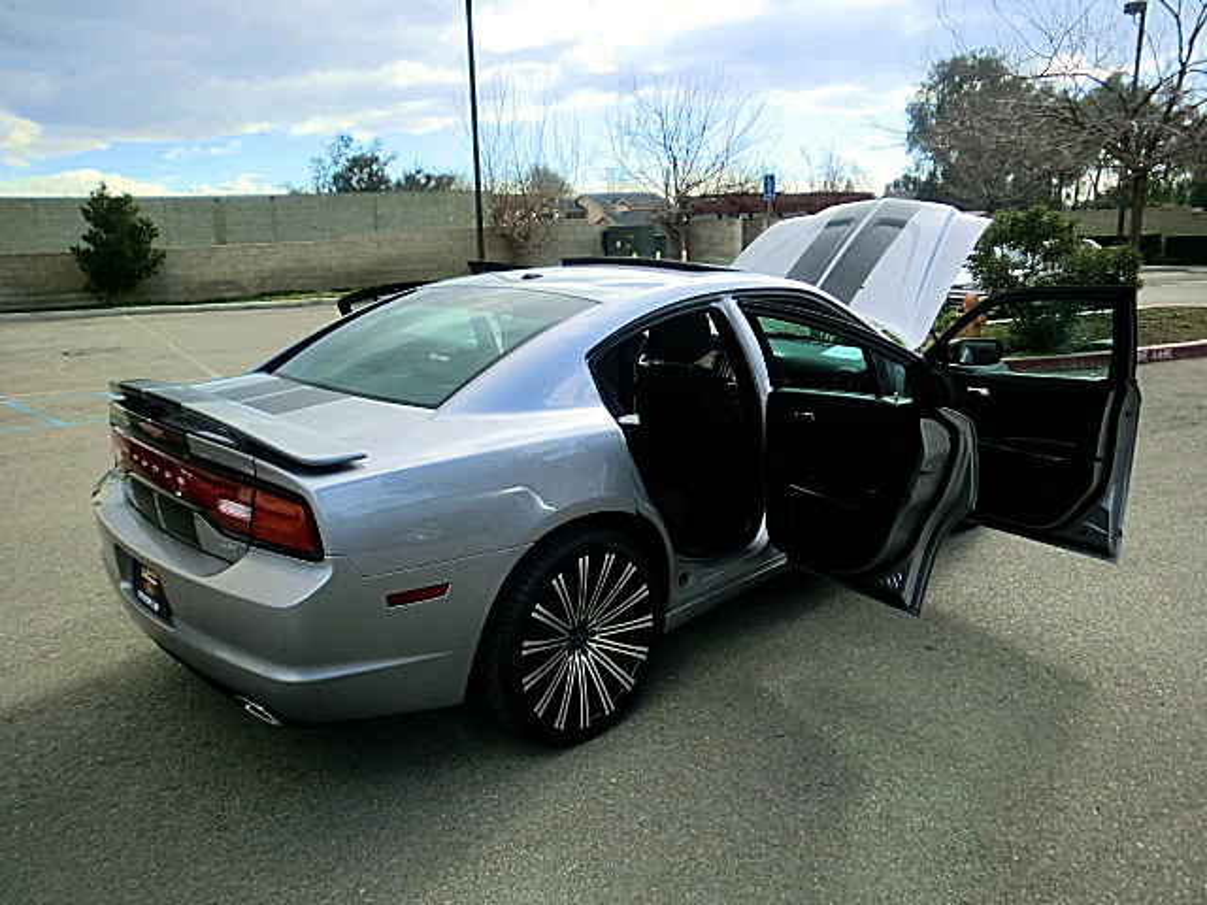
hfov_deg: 67.3
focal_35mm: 26
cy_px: 452
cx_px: 604
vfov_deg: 53.1
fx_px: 907
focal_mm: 4.65
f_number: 2.6
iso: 64
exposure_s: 1/800
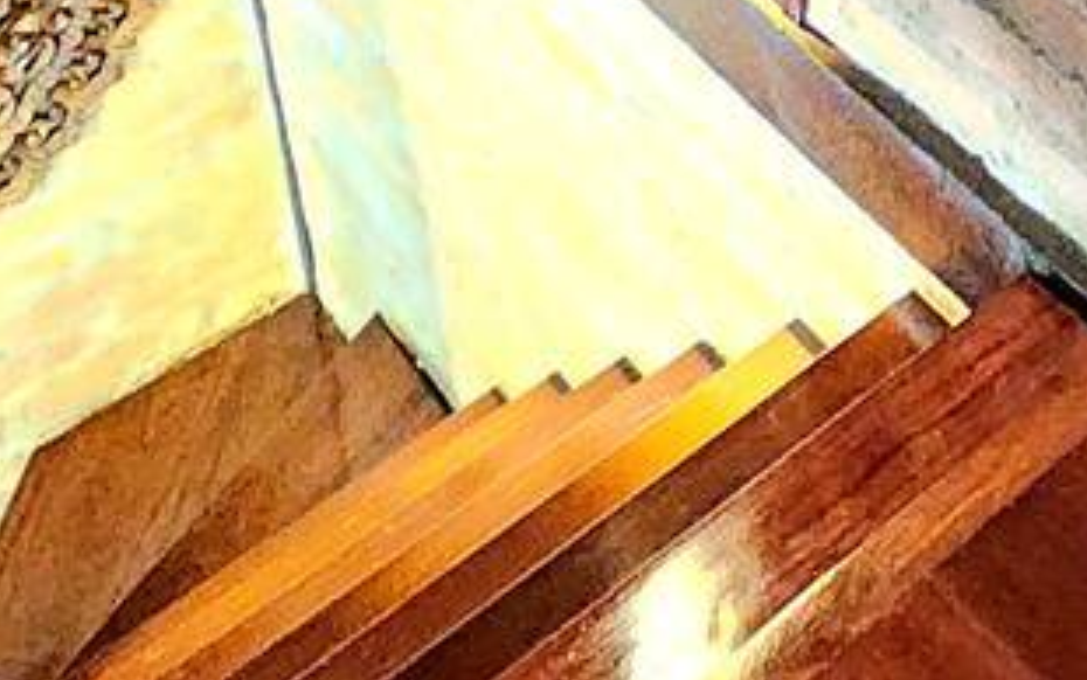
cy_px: -1069
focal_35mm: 64
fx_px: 1897
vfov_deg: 13.3
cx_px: 1567
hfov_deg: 25.4
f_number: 2.2
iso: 2500
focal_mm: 2.2
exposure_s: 1/15
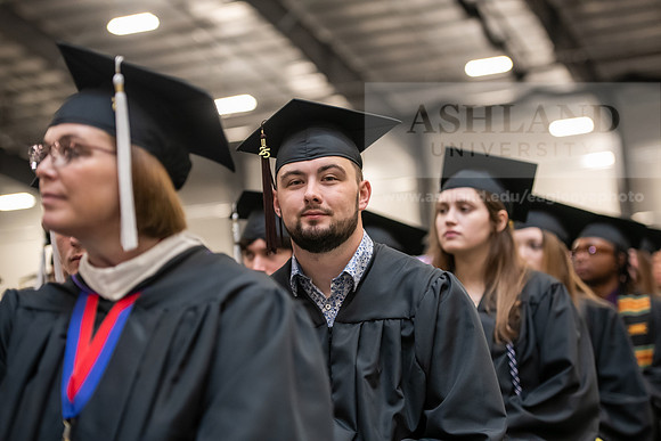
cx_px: 330
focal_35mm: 92
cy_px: 220
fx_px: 1690
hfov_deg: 22.1
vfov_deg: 14.9
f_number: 3.2
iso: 3200
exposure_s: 1/200
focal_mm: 92
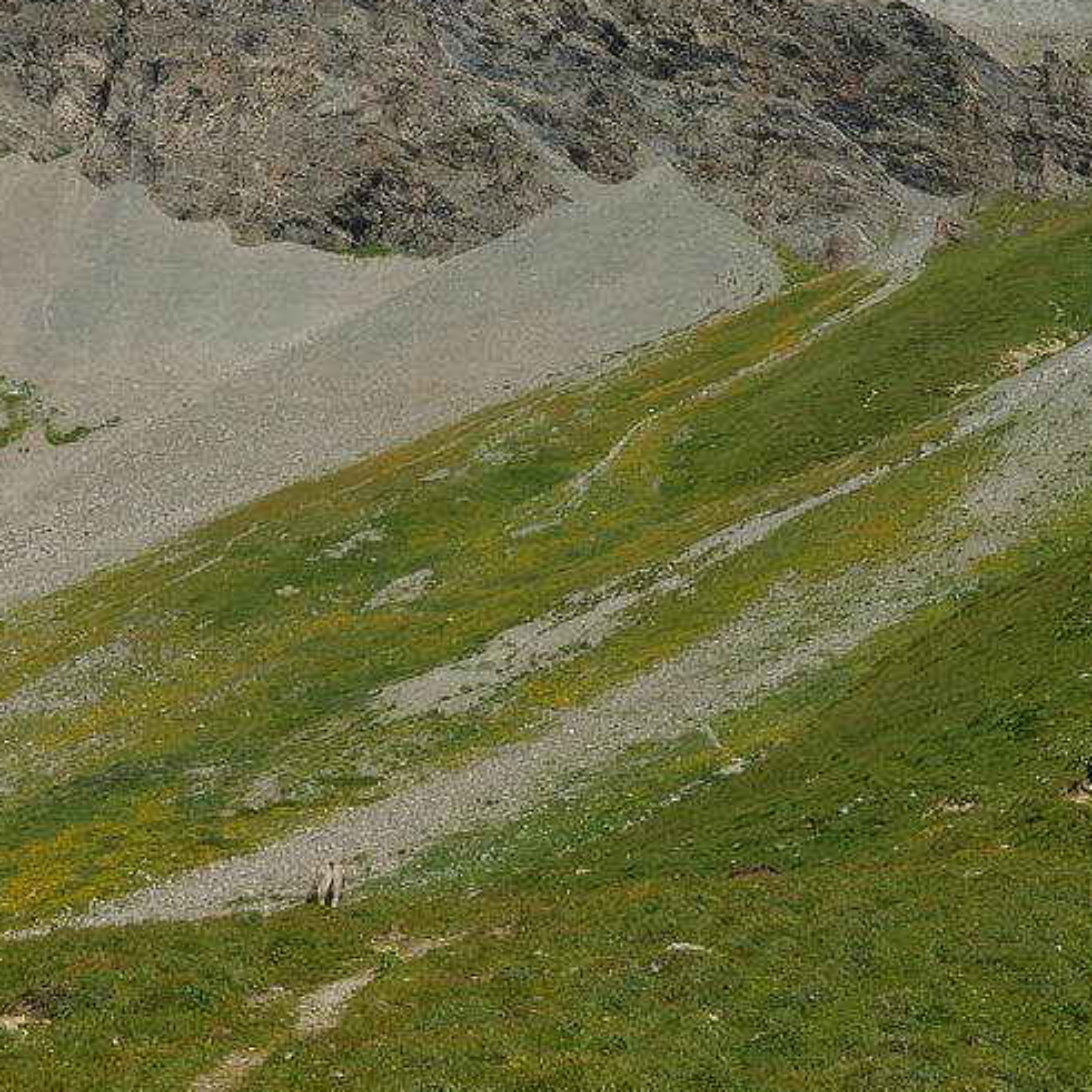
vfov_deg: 20.3
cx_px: 995
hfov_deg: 20.0
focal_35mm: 85
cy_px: 325
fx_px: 3034
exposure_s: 1/1300
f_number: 5.6
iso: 200
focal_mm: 18.6
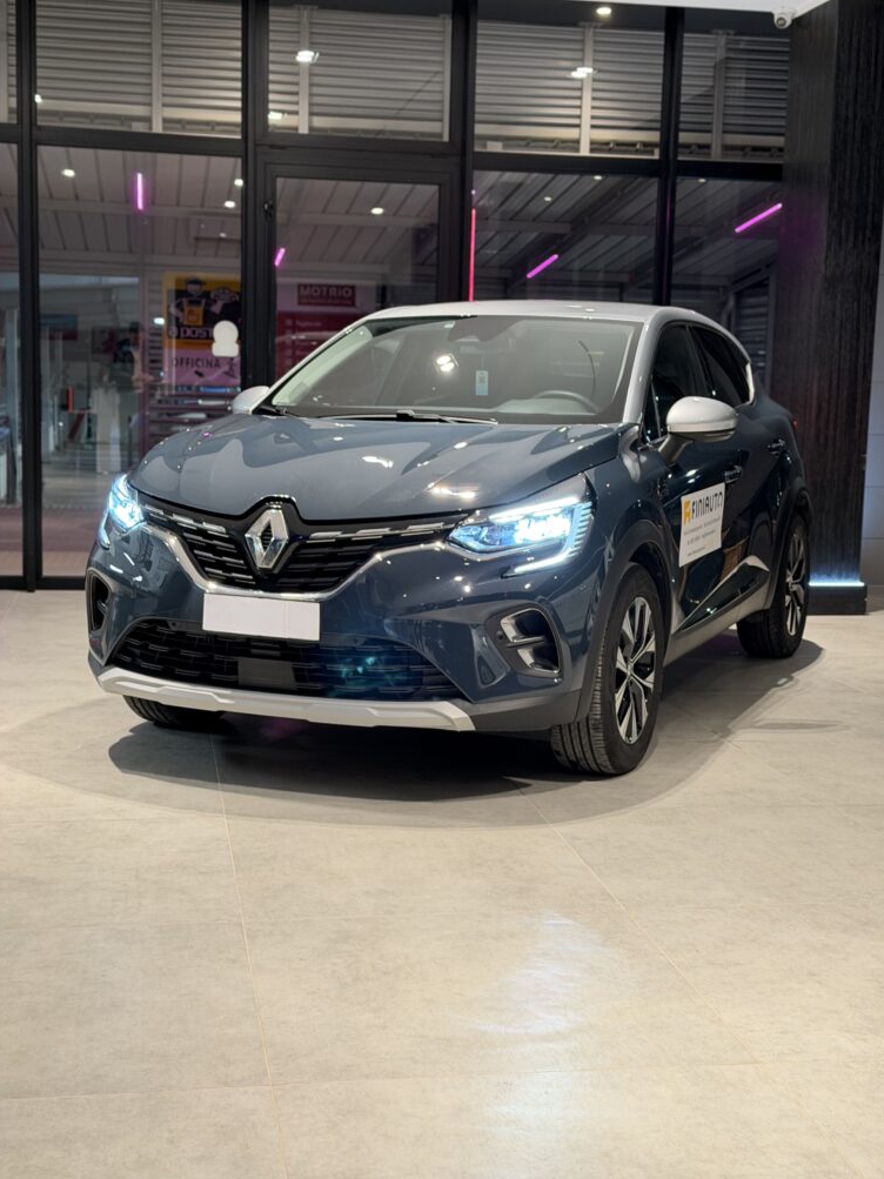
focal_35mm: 49
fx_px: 1669
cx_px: 441
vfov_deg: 38.9
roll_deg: -1.0
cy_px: 583
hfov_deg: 29.7
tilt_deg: -6.9
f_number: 1.78
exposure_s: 1/60
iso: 250
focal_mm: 6.76
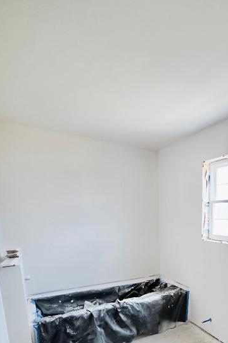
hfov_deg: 47.6
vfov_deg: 68.5
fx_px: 228
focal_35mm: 24
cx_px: 206
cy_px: 261
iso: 500
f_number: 4
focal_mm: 12
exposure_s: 1/160
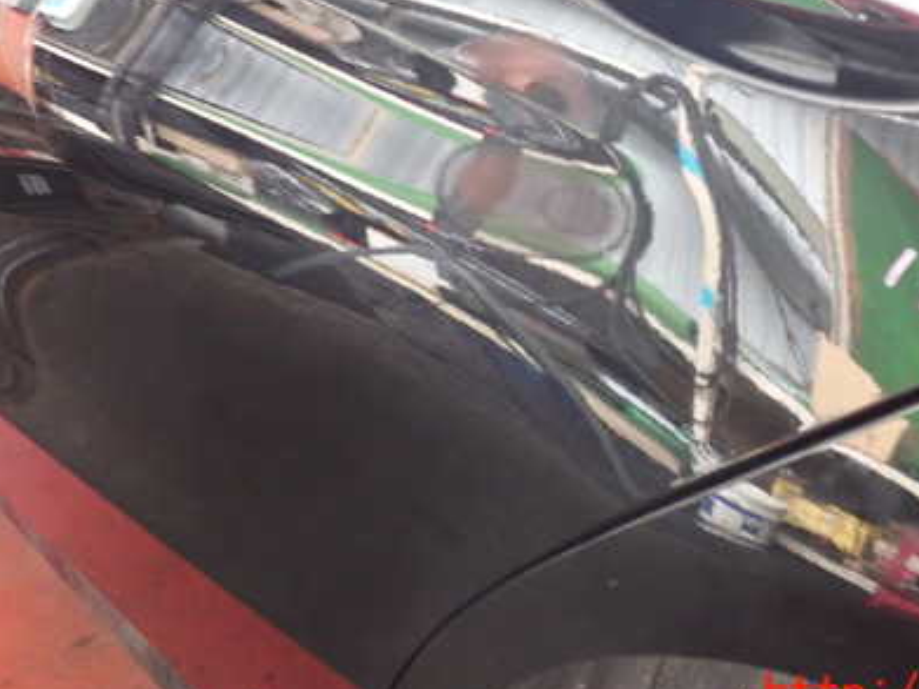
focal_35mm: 46
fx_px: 1221
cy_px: 198
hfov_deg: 40.9
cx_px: 590
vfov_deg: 31.1
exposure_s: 1/30
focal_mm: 5.4
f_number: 2.3
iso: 640
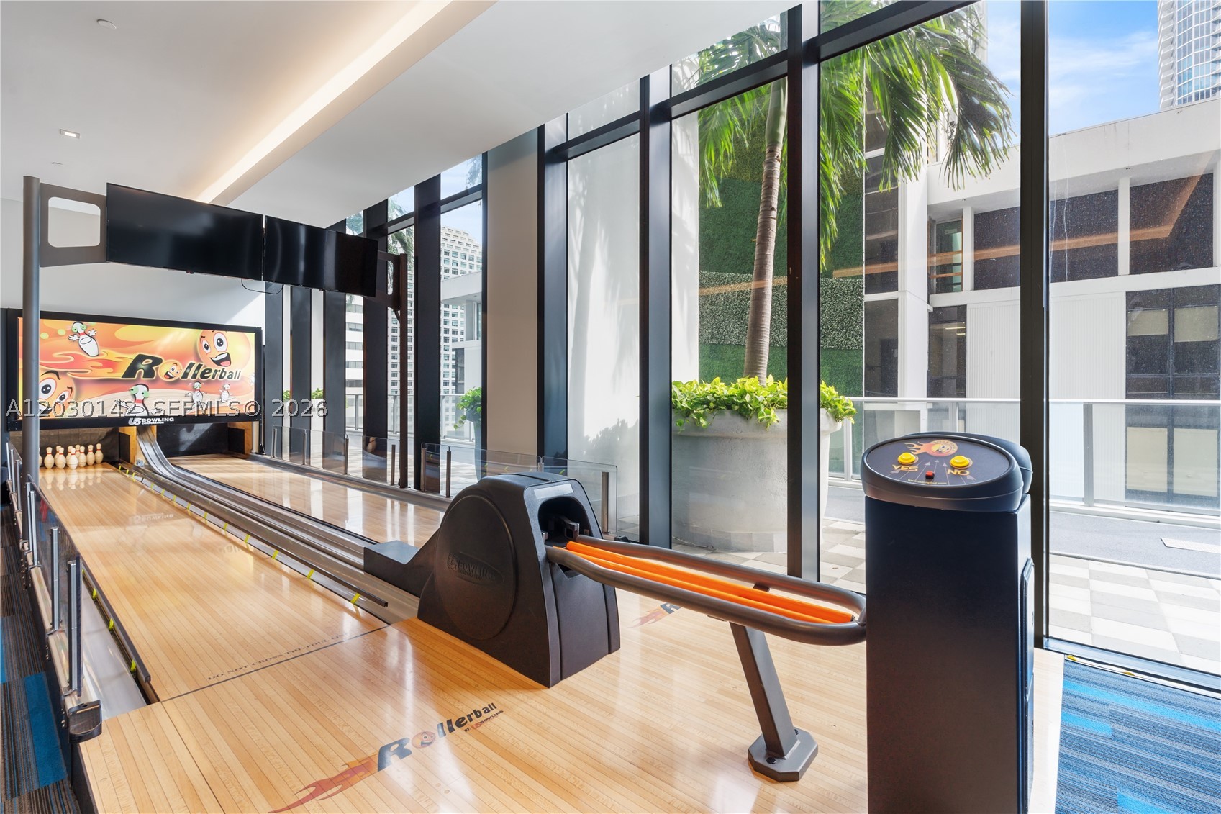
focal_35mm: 16
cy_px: 407
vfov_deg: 73.7
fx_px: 543
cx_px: 610
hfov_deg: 96.7
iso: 250
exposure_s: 2.5
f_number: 13
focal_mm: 16
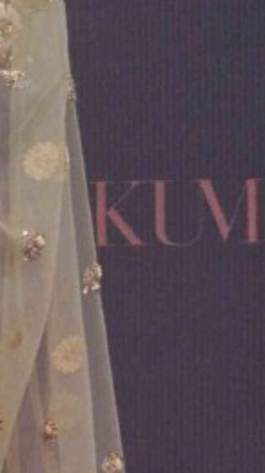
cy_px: 364
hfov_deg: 1.5
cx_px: -339
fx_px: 10232
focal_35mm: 818
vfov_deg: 2.6
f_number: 10
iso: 1250
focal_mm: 90
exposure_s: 1/125
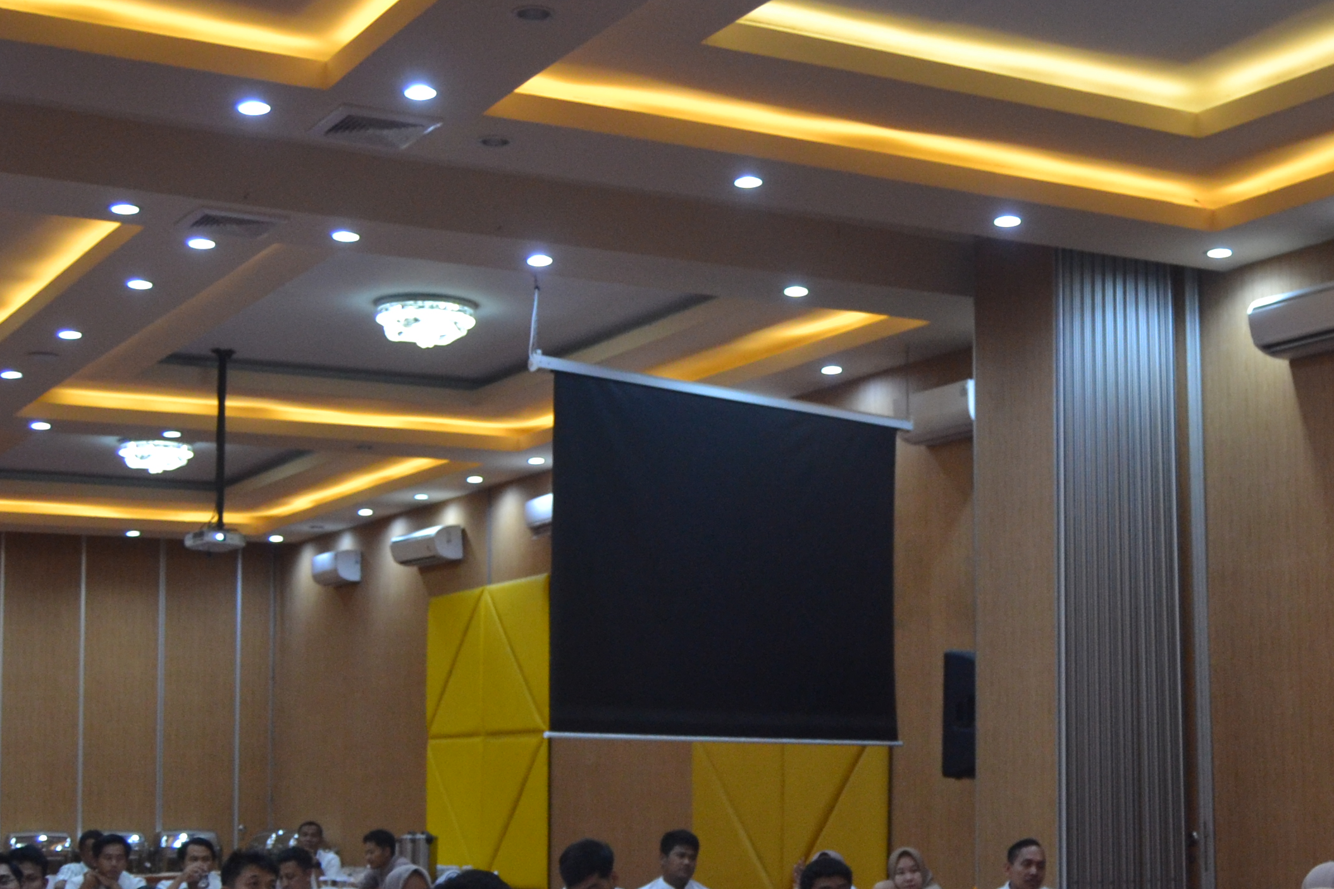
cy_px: 577
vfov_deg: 22.9
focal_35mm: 59
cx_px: 925
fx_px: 2186
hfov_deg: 33.5
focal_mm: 18
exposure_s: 1/60
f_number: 3.5
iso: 720
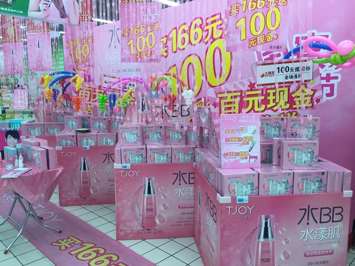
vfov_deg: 48.2
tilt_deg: -6.6
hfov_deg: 61.7
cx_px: 178
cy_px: 133
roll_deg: -0.3
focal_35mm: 29
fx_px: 297
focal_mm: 4.15
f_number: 2.2
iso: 32
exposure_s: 1/50
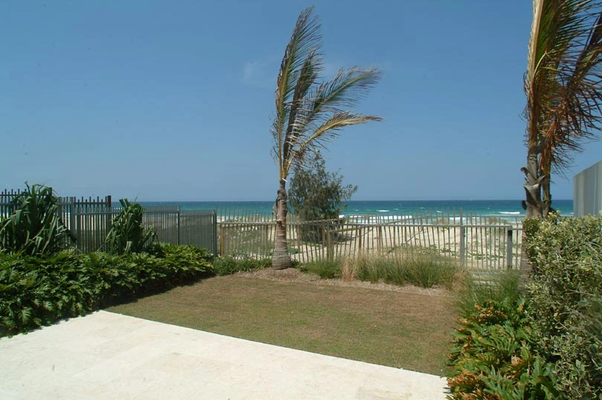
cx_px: 301
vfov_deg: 59.4
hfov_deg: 81.2
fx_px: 351
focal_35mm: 21
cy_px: 200
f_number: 13
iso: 100
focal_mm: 14
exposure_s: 1/180
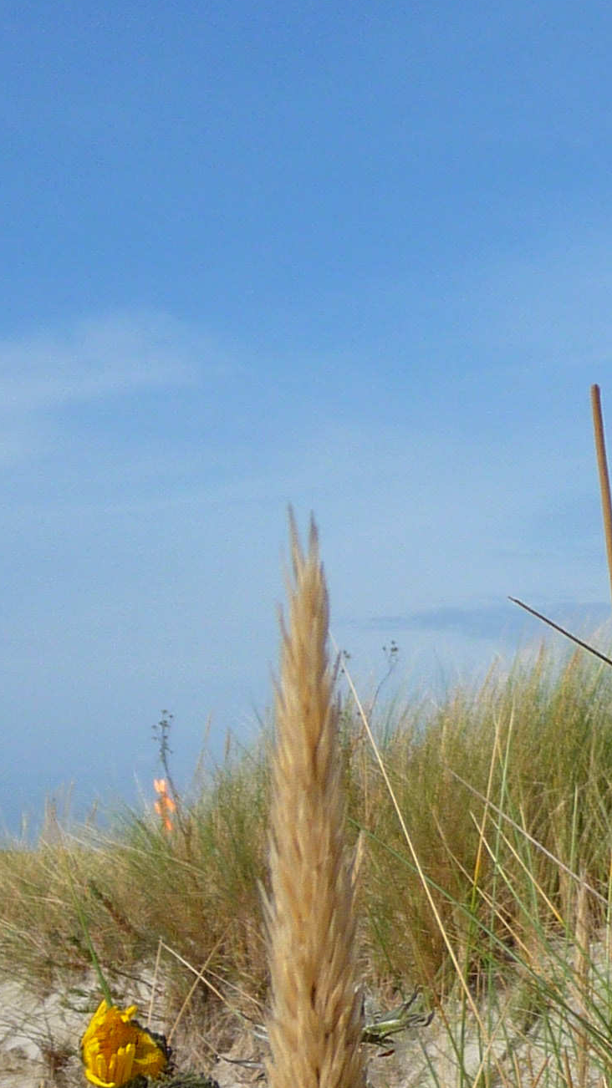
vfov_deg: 25.4
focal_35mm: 81
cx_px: 1061
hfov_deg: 13.5
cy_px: 990
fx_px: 2338
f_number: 8
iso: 100
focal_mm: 4.7
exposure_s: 1/320
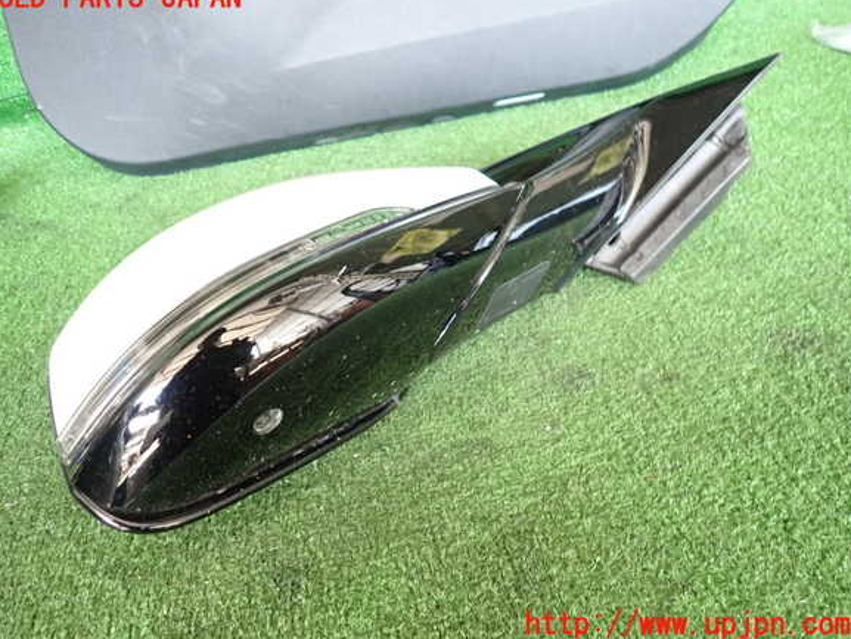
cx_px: 416
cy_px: 311
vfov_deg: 53.1
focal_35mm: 26
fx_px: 639
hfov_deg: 67.3
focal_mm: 4.5
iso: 200
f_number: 2
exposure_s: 1/30
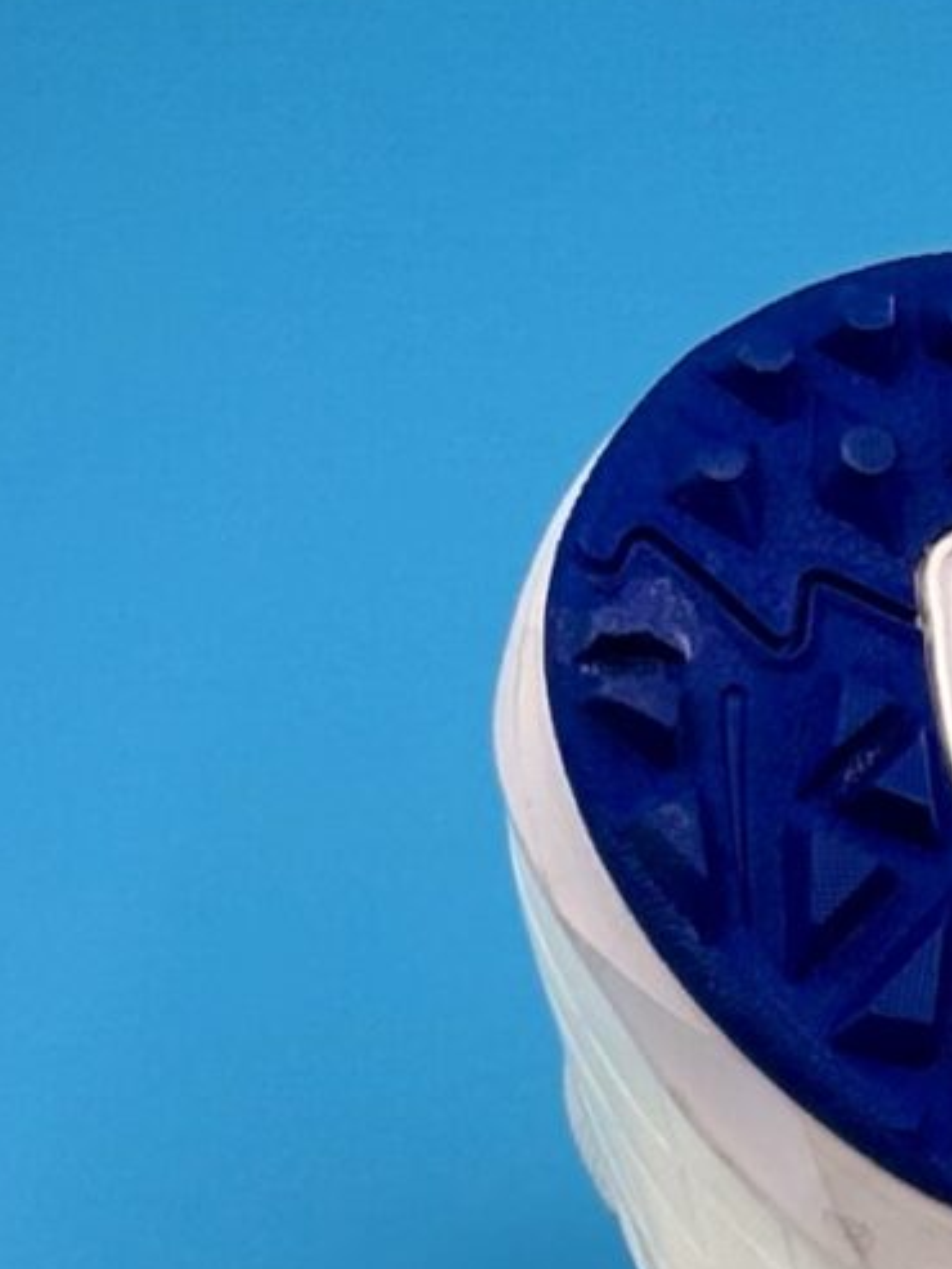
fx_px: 9896
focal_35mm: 270
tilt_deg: -58.8
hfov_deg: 5.5
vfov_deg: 7.1
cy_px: 2353
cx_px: 1250
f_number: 1.6
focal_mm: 5.96
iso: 32
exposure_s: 1/121
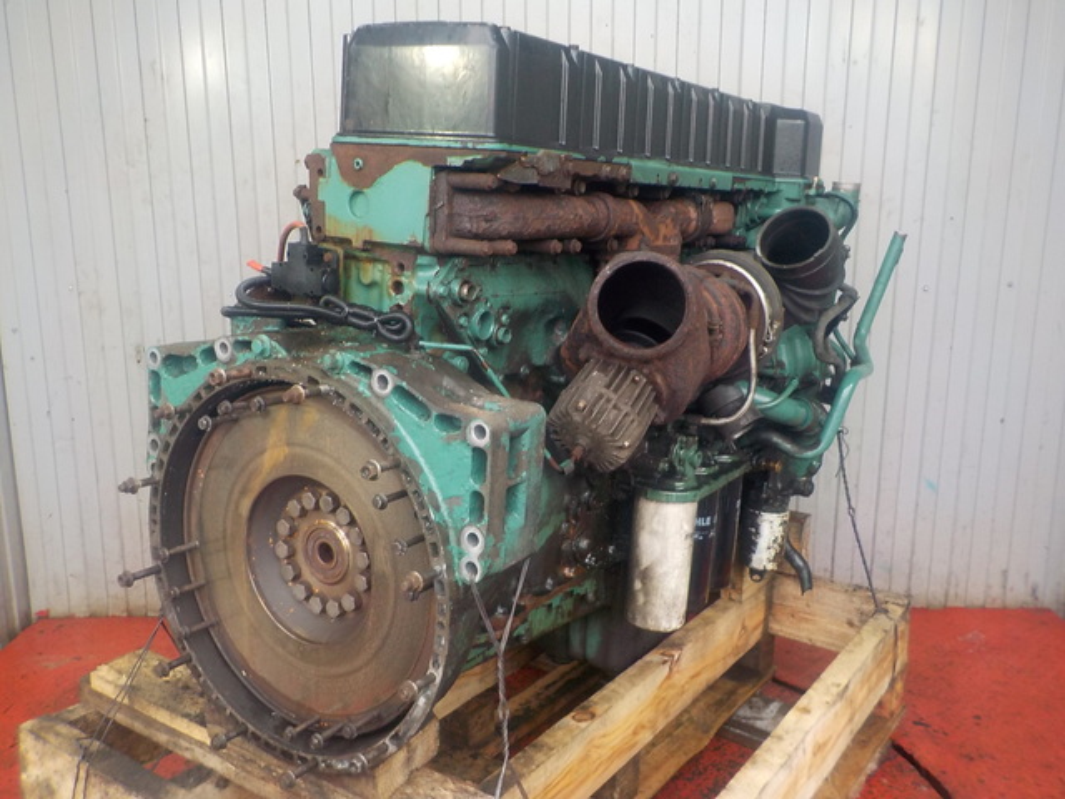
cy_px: 400
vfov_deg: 46.8
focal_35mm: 30
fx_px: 923
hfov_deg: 60.0
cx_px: 532
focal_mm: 4.1
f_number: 3.3
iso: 200
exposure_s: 1/30
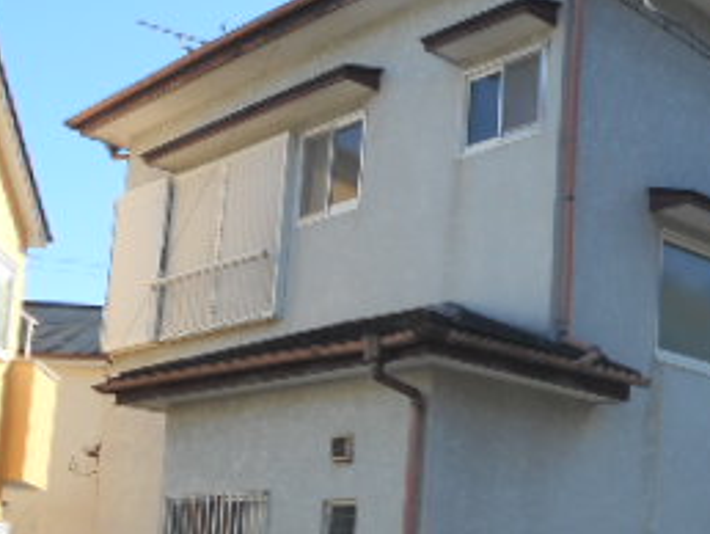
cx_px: 443
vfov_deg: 23.1
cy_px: 473
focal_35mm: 62
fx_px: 1273
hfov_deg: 31.0
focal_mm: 4.5
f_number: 3.7
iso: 80
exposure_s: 1/400
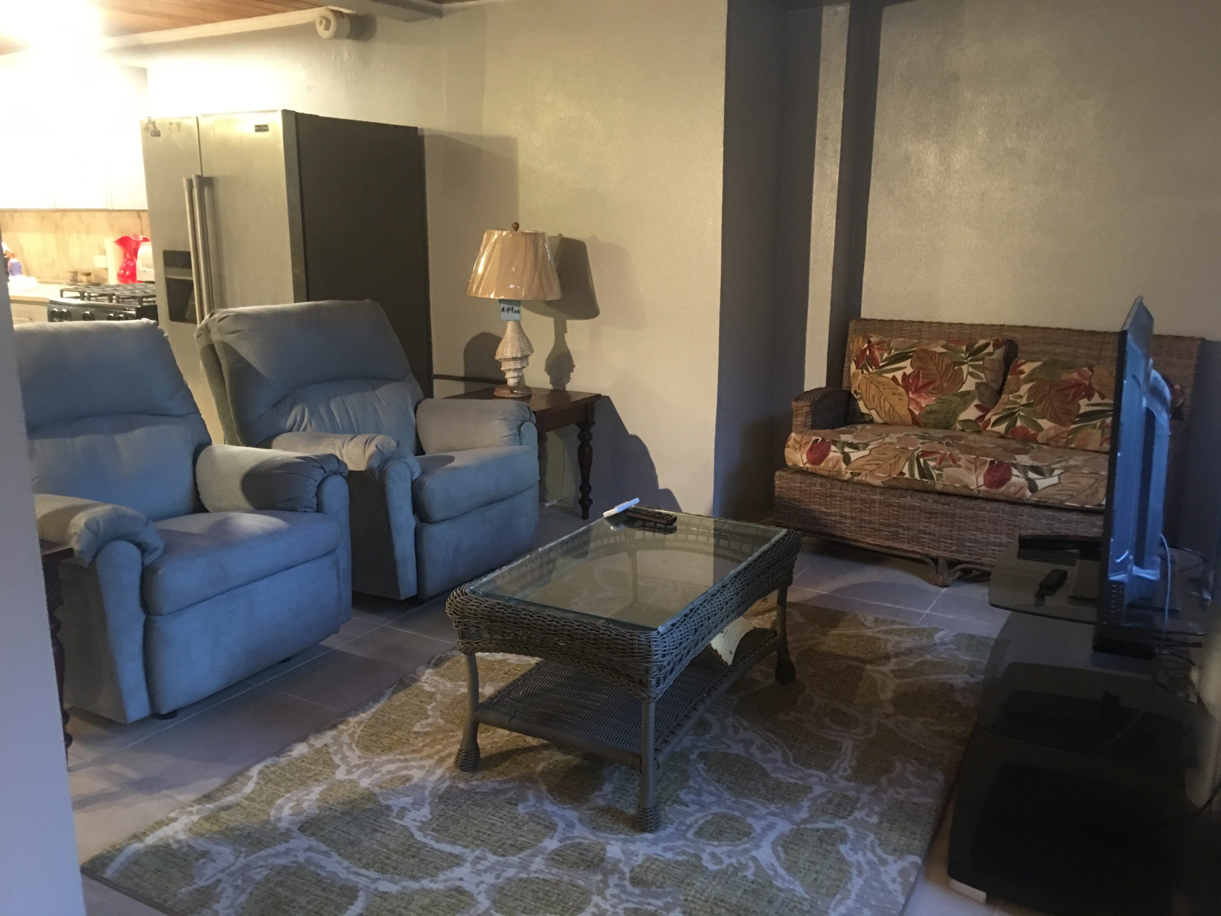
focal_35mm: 29
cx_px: 610
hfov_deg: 61.7
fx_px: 1023
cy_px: 458
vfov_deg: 48.2
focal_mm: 4.15
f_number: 2.2
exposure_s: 1/4
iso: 80
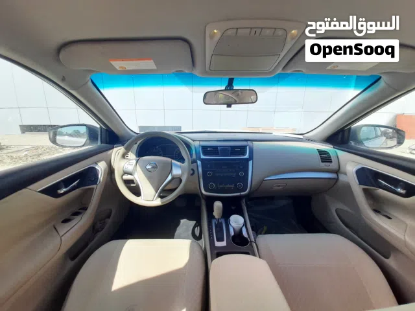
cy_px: 156
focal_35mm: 13
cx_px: 208
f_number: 2.2
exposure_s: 1/639
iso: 40
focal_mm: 1.42
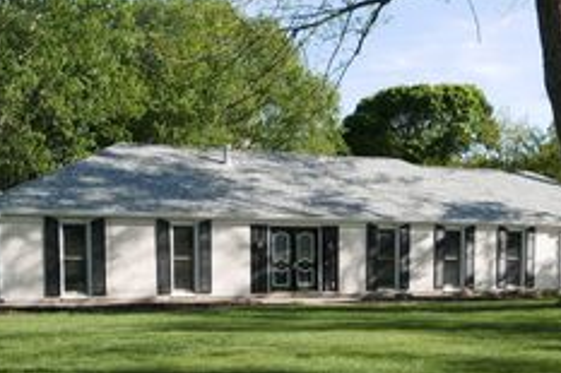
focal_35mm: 60
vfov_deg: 21.9
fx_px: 934
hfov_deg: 32.9
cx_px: 409
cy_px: 353
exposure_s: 1/320
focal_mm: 12.5
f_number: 5.6
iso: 200
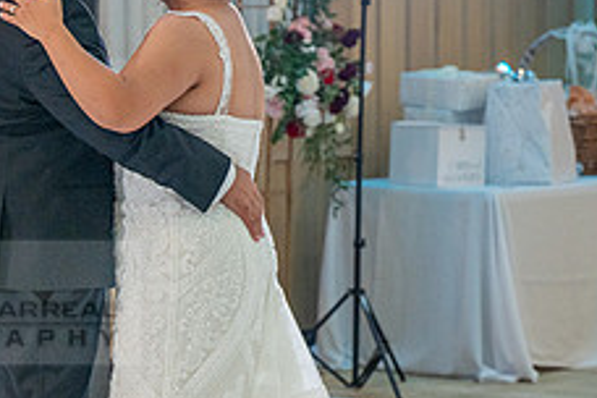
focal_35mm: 178
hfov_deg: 11.4
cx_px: -81
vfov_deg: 7.7
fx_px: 2952
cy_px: 302
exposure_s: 1/200
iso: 1600
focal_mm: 70
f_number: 3.2
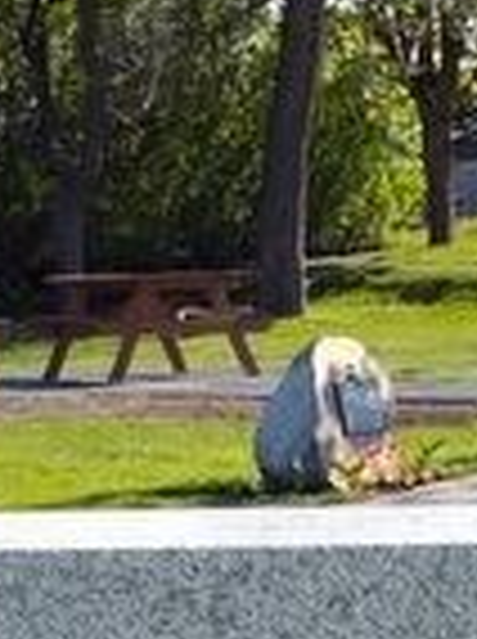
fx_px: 2396
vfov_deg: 12.2
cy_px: 1512
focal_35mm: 130
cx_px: 202
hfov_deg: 11.4
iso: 100
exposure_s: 1/1190
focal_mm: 5.56
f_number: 1.8
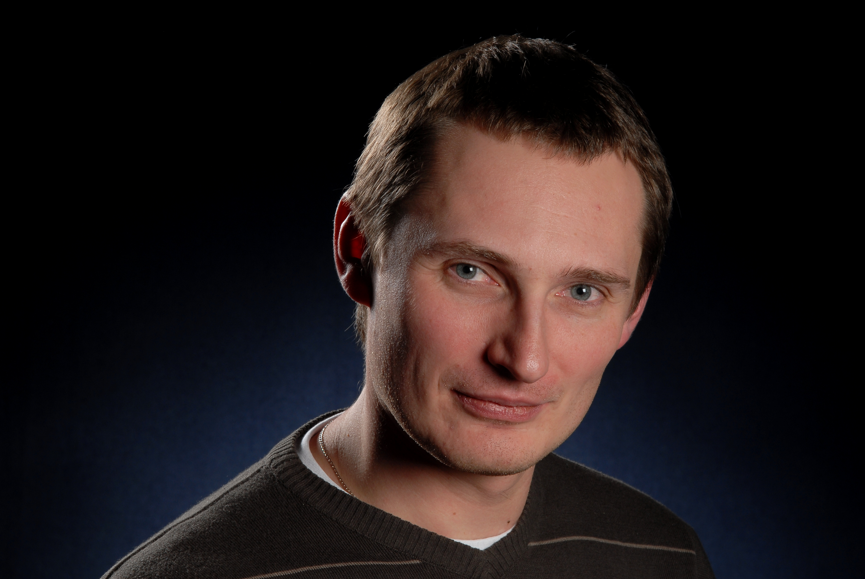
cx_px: 432
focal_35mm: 202
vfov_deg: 6.8
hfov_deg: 10.1
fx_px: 4871
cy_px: 290
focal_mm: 135
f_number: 11
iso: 125
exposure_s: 1/125
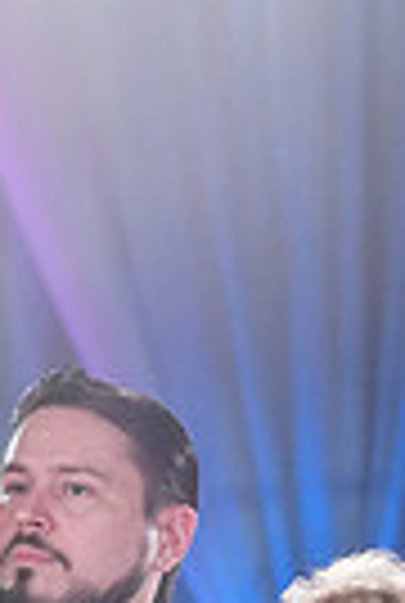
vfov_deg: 3.6
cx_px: 169
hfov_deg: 2.4
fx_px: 9636
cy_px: 1094
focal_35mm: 574
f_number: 4
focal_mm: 133
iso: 2500
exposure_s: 1/400
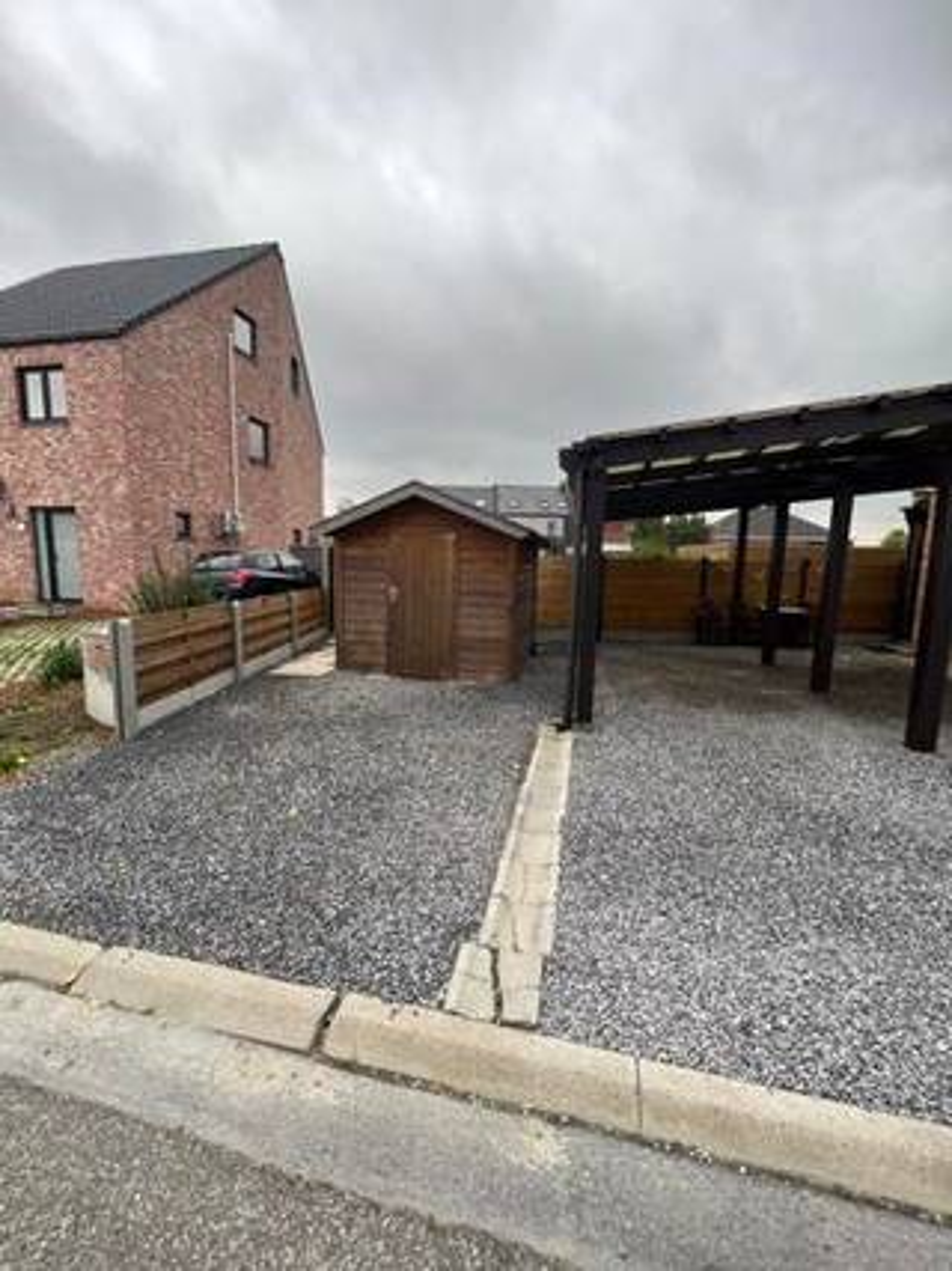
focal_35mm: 13
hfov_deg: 89.9
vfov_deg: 106.2
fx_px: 477
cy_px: 636
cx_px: 476
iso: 32
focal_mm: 1.57
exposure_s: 1/99
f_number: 1.8
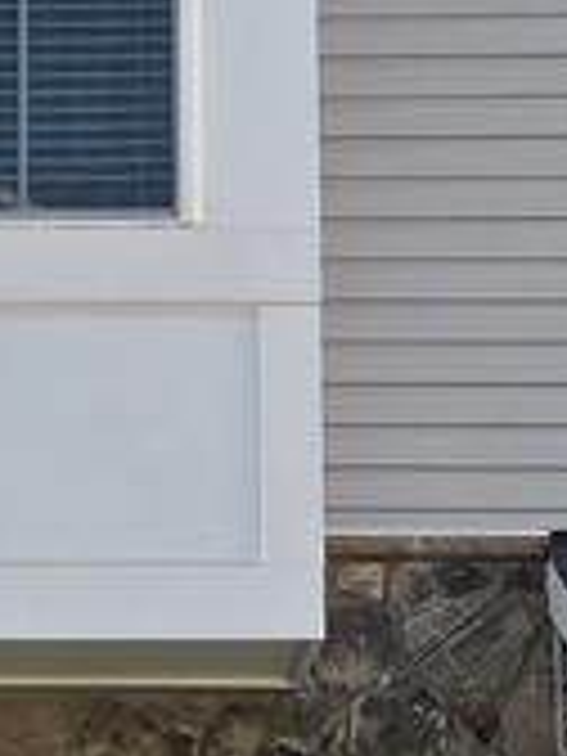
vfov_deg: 13.3
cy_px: 612
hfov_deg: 9.9
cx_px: -104
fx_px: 3232
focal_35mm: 148
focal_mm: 5.4
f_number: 1.8
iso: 80
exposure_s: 1/2737
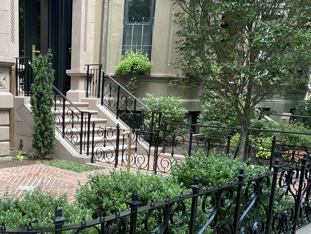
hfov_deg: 39.9
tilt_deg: -14.2
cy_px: 202
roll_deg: -1.2
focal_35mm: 46
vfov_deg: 30.4
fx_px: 413
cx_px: 70
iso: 50
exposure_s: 1/121
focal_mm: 4.2
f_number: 1.6
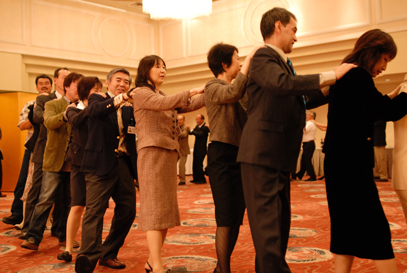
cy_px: 136
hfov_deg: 46.3
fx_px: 476
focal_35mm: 42
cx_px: 204
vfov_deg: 32.0
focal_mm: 28
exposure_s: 1/90
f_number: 2
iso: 800
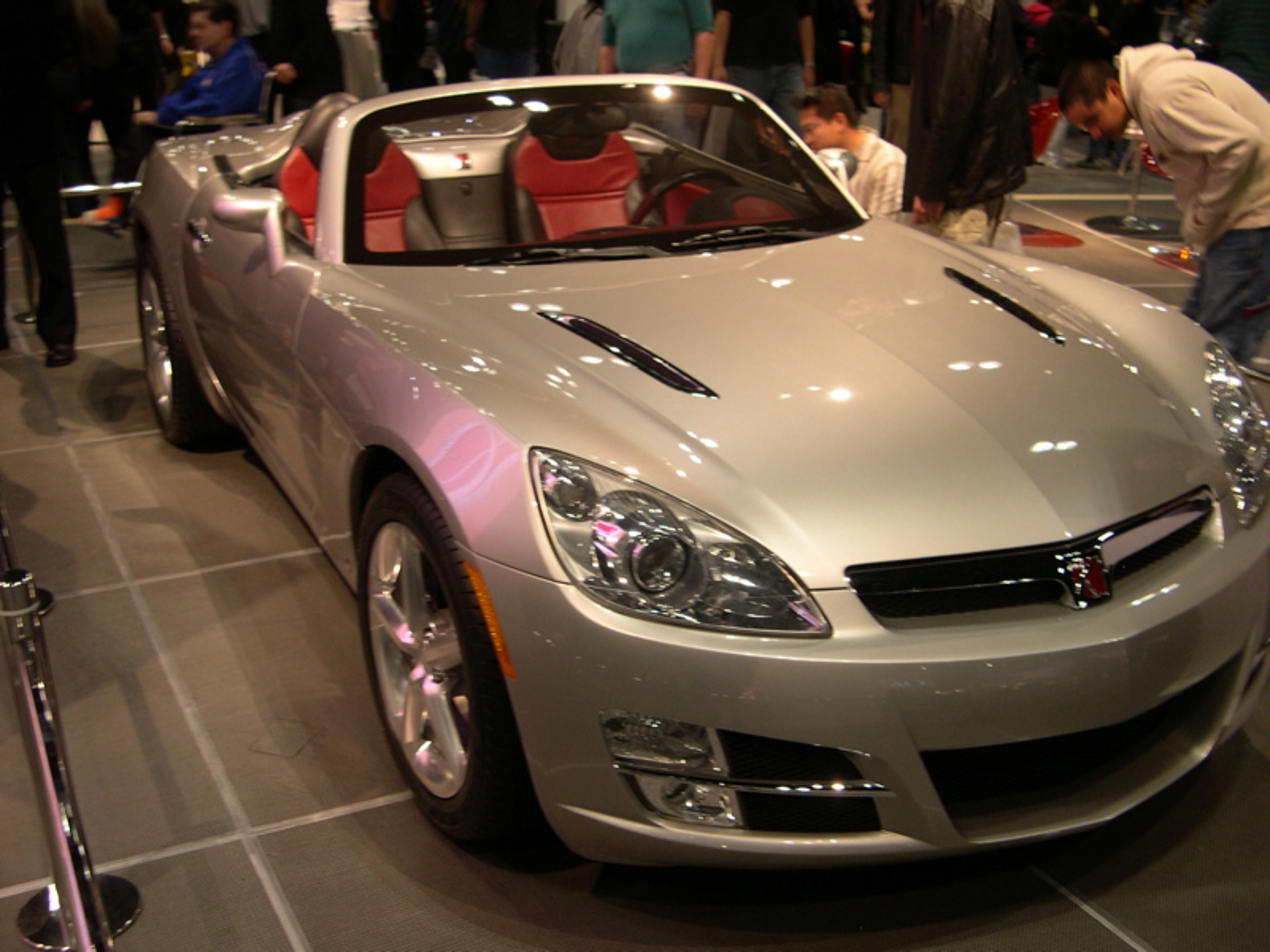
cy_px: 476
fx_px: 1394
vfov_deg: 37.7
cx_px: 635
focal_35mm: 38
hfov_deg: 49.0
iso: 100
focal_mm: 8
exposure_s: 1/38.1
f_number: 2.8
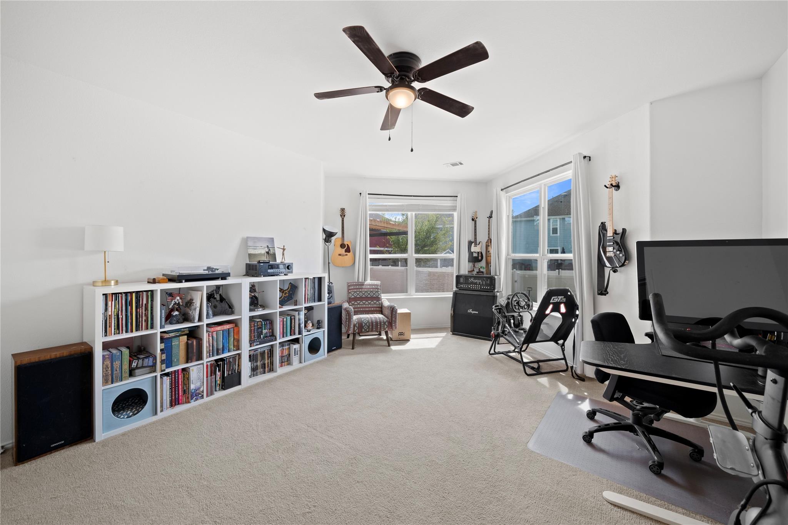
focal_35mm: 13
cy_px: 262
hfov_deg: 108.3
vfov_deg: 85.4
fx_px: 285
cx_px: 394
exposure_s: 1/2
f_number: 9
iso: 200
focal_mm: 13
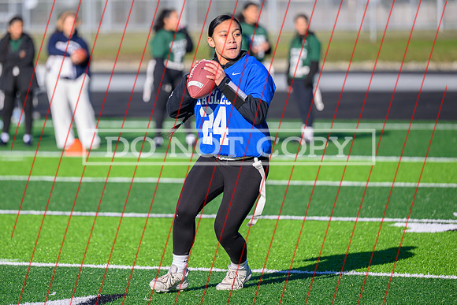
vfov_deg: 5.6
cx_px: 200
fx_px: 3112
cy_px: 136
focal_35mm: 245
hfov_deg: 8.4
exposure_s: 1/800
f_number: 2.8
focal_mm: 190
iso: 64
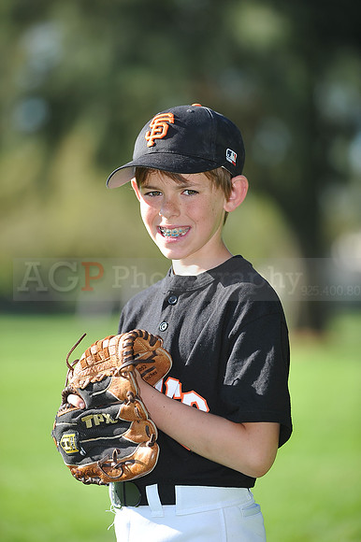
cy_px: 271
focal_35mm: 200
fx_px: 3012
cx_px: 180
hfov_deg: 6.9
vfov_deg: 10.3
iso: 200
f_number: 4
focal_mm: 200
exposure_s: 1/640
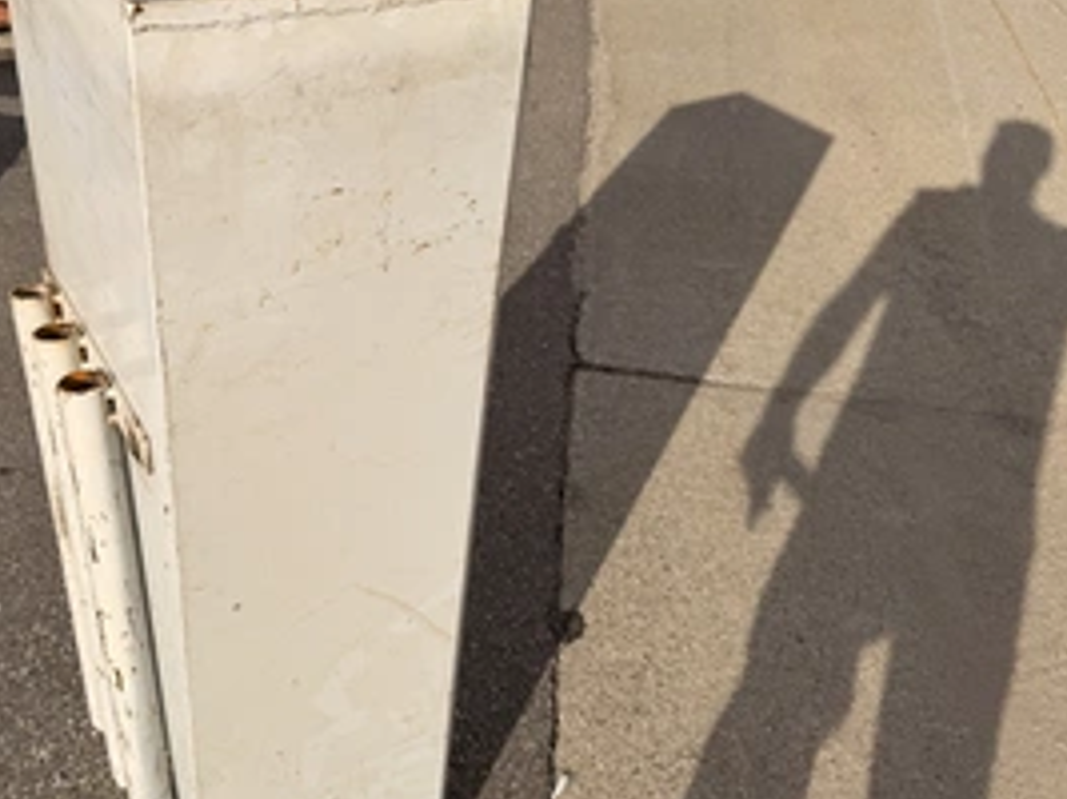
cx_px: 340
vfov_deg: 39.6
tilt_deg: -34.5
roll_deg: +6.7
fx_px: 1109
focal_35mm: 36
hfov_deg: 50.3
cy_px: 396
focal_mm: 6.76
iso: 80
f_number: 1.78
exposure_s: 1/10309
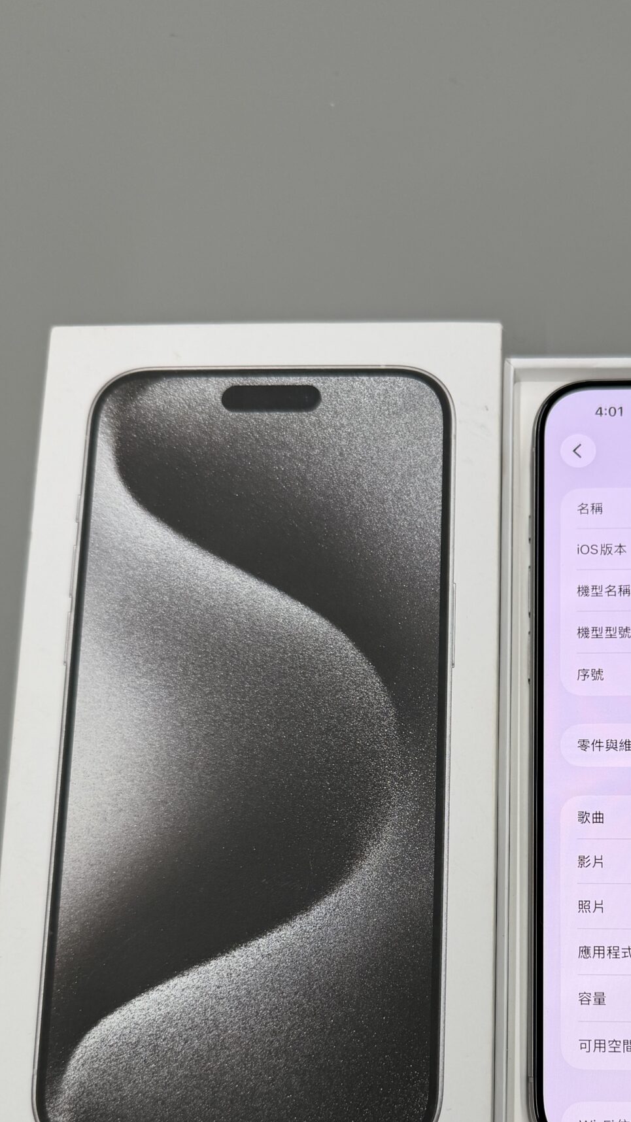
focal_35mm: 39
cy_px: 811
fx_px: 1160
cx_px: 513
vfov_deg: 50.0
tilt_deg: -78.6
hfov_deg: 29.7
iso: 50
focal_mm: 6.76
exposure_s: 1/142
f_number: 1.78
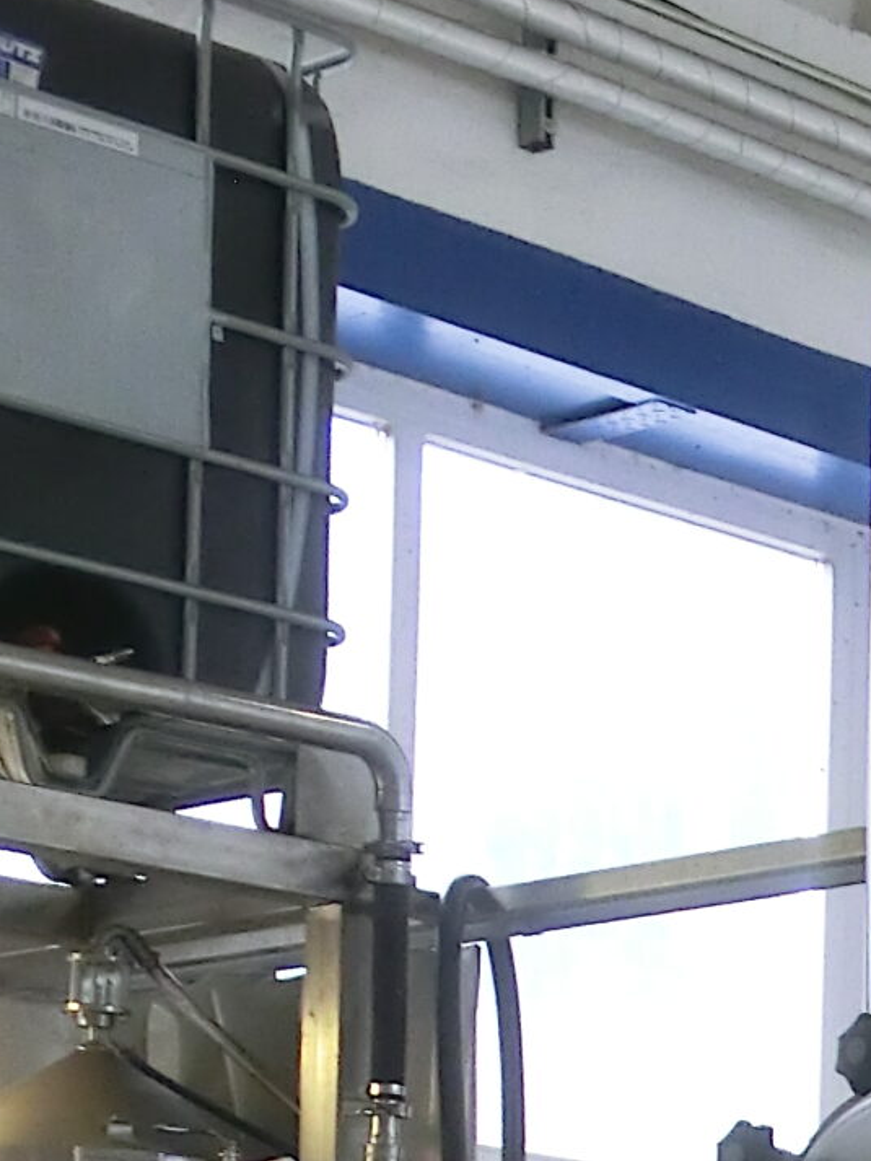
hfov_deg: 9.1
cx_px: 1381
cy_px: 1669
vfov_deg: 12.0
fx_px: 5299
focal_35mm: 158
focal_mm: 7.87
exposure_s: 1/60
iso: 200
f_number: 4.2
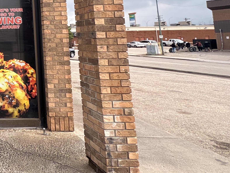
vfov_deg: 37.1
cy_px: 16
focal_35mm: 36
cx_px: -52
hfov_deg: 37.4
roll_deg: +0.6
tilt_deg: +5.2
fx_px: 239
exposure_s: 1/522
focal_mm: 2.22
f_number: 2.2
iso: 40
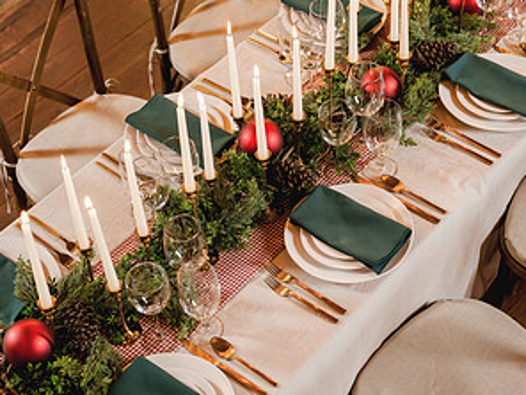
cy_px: 173
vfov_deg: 20.2
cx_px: 263
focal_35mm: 73
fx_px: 1109
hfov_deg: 26.7
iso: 400
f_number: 3.2
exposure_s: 1/80
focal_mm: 50
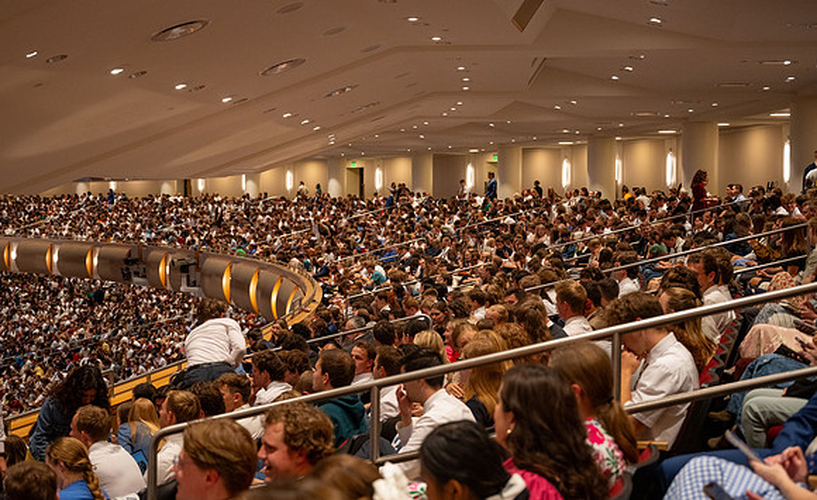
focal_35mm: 59
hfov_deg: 34.7
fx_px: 1306
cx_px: 409
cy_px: 228
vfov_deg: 21.7
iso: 1000
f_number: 4
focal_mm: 55
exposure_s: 1/60
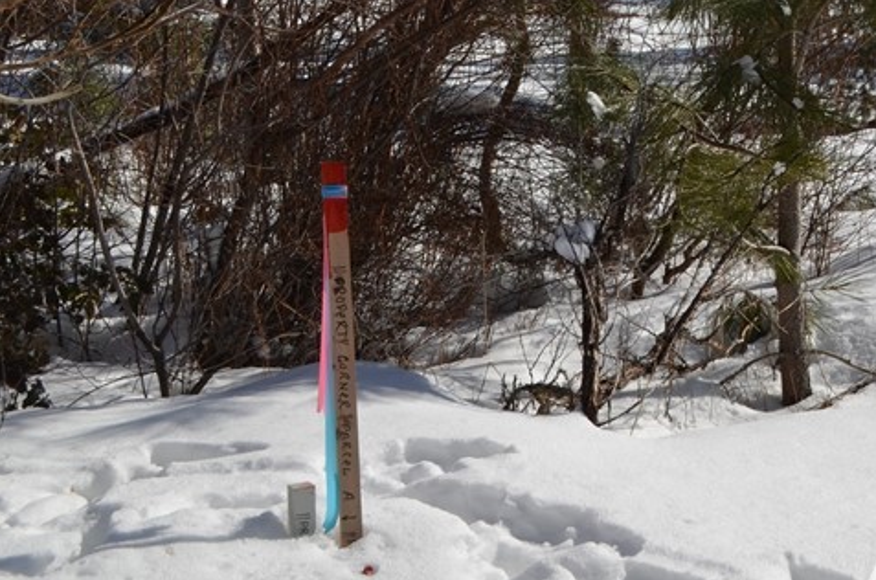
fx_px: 2161
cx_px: 969
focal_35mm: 89
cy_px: -16
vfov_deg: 15.0
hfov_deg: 21.7
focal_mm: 26
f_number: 10
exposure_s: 1/400
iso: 100
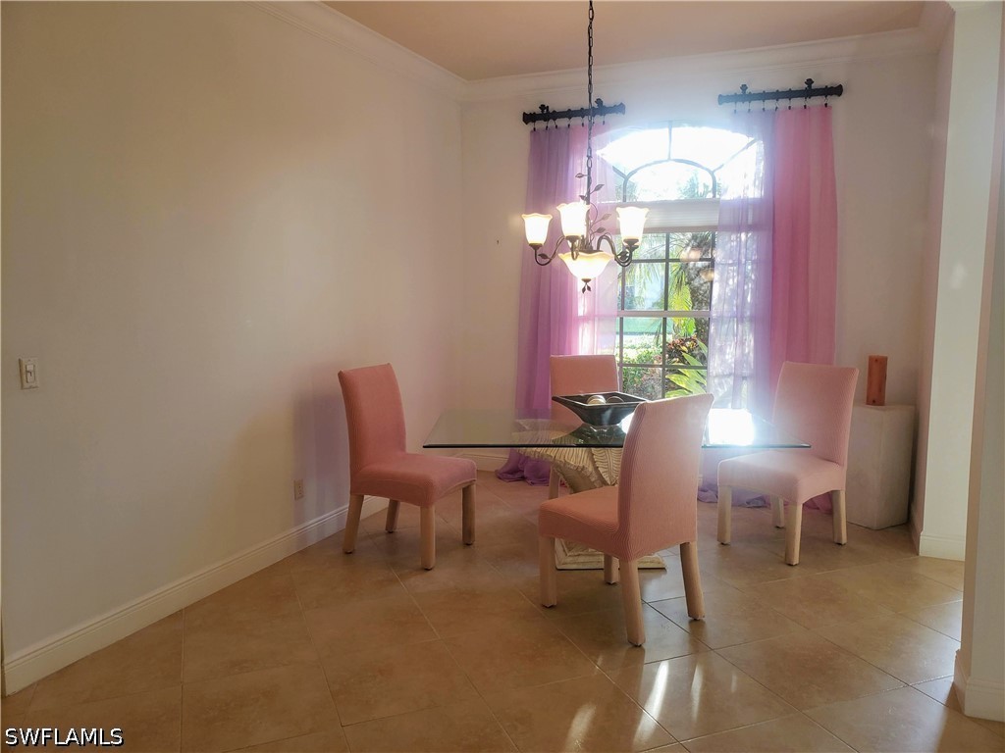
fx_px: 755
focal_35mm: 26
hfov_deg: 67.3
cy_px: 376
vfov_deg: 53.1
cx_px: 502
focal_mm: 4.3
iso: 100
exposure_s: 1/60
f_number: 2.4
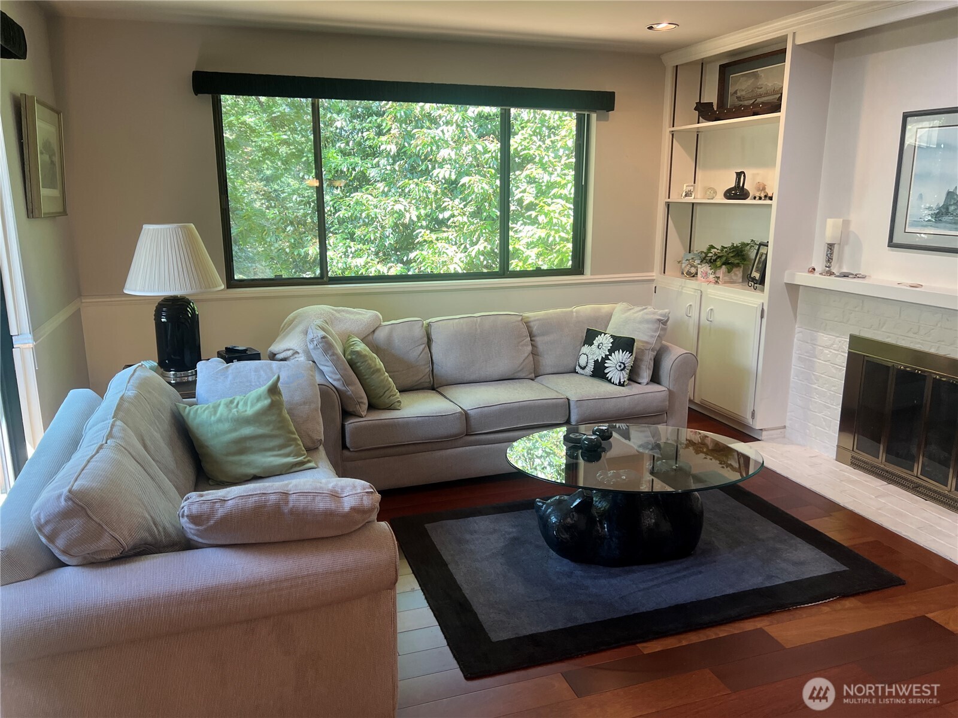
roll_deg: +0.0
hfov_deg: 67.3
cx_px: 479
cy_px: 359
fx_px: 720
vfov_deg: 53.1
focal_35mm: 26
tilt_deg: -11.9
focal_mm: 5.7
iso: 125
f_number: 1.5
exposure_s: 1/120
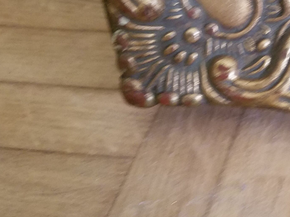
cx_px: 388
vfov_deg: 19.1
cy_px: 35
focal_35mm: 76
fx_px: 637
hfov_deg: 22.6
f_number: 1.7
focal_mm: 4.2
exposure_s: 1/10
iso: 200
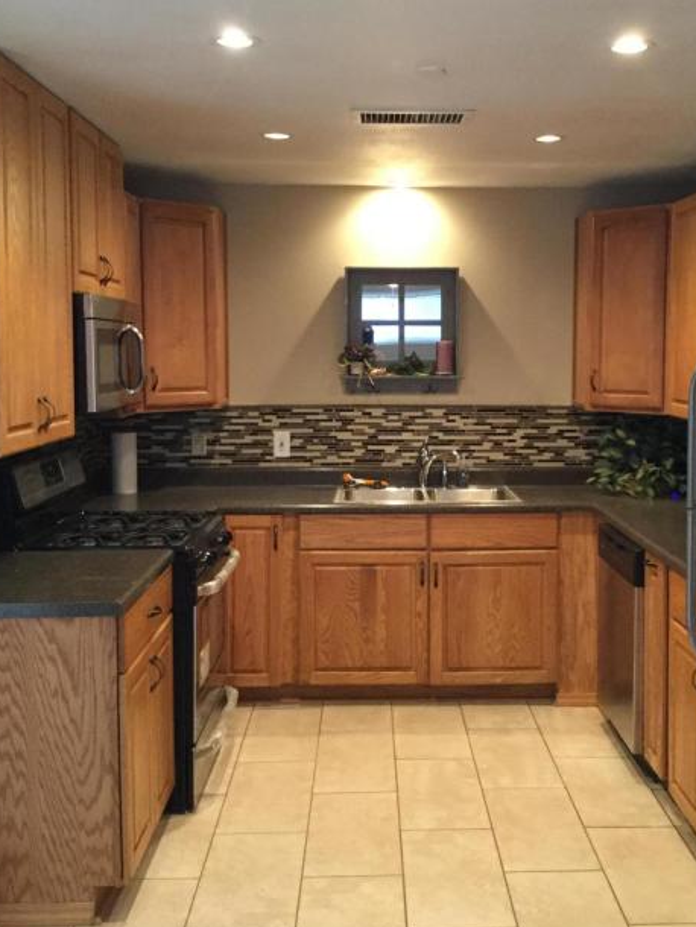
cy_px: 412
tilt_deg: -3.2
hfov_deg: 36.7
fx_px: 1045
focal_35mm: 39
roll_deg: +0.1
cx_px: 416
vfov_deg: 47.8
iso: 200
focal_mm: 3.3
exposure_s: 1/15
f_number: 2.4
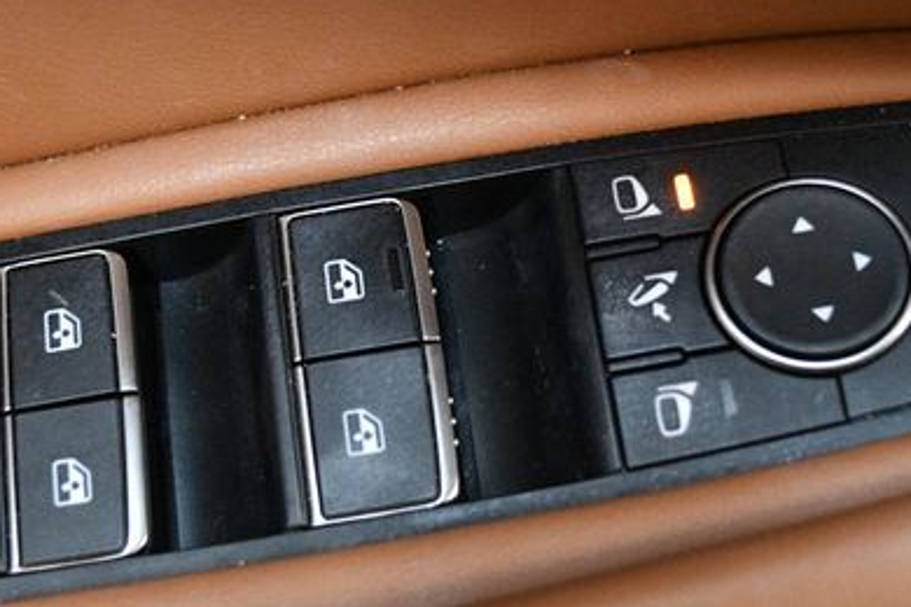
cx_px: 434
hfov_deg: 31.4
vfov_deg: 21.2
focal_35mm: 64
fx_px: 1619
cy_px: 322
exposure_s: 1/60
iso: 4500
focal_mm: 26
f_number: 4.2
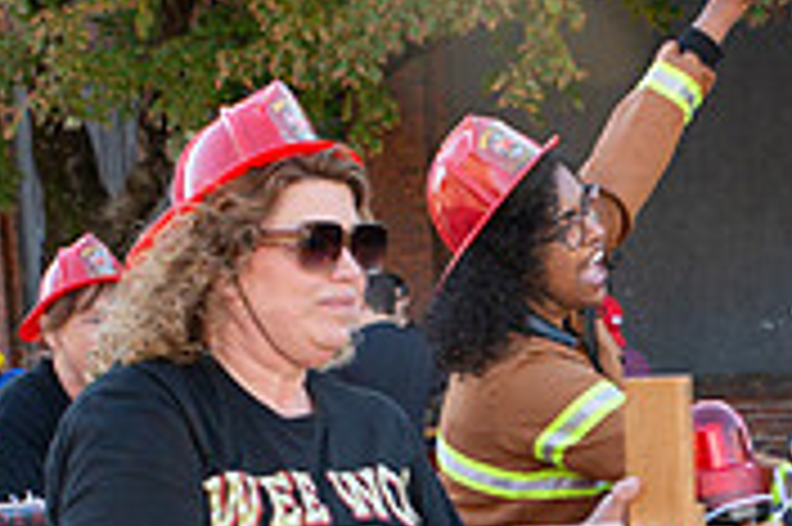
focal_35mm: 132
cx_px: 711
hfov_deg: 15.4
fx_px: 2901
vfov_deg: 10.0
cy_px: 796
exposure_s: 1/200
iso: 640
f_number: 8
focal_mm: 32
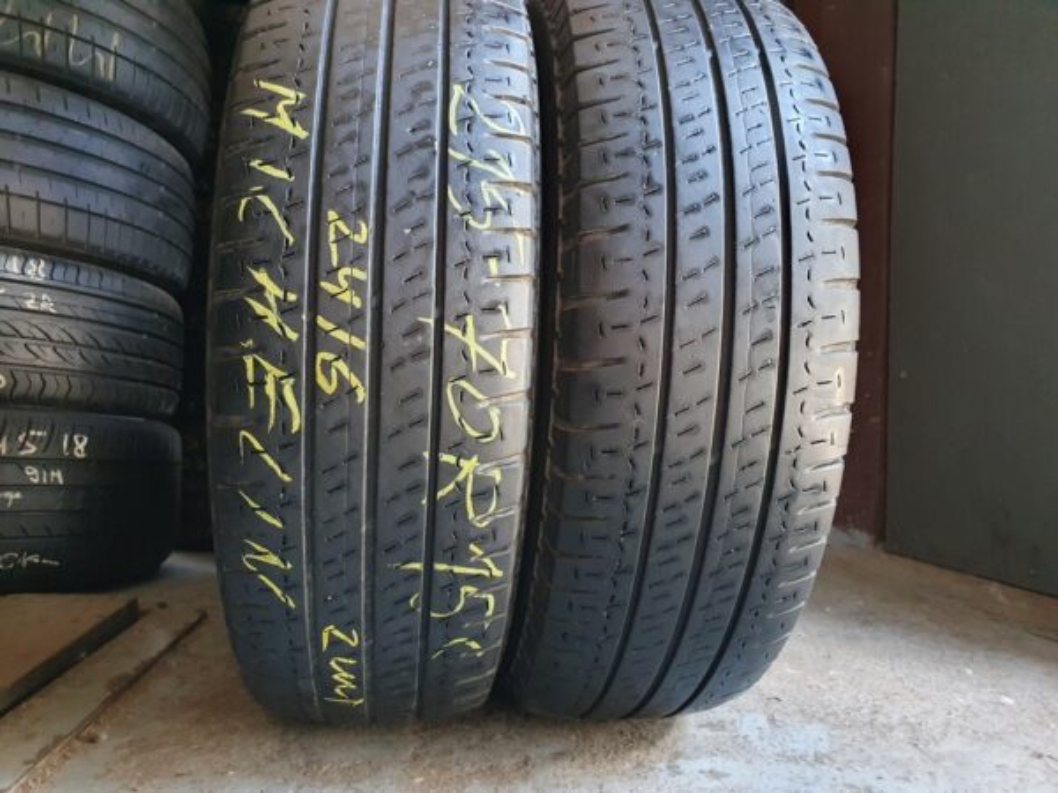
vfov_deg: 53.1
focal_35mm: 26
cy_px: 396
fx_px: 795
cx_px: 529
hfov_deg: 67.3
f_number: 2.4
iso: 640
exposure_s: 1/30
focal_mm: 4.32
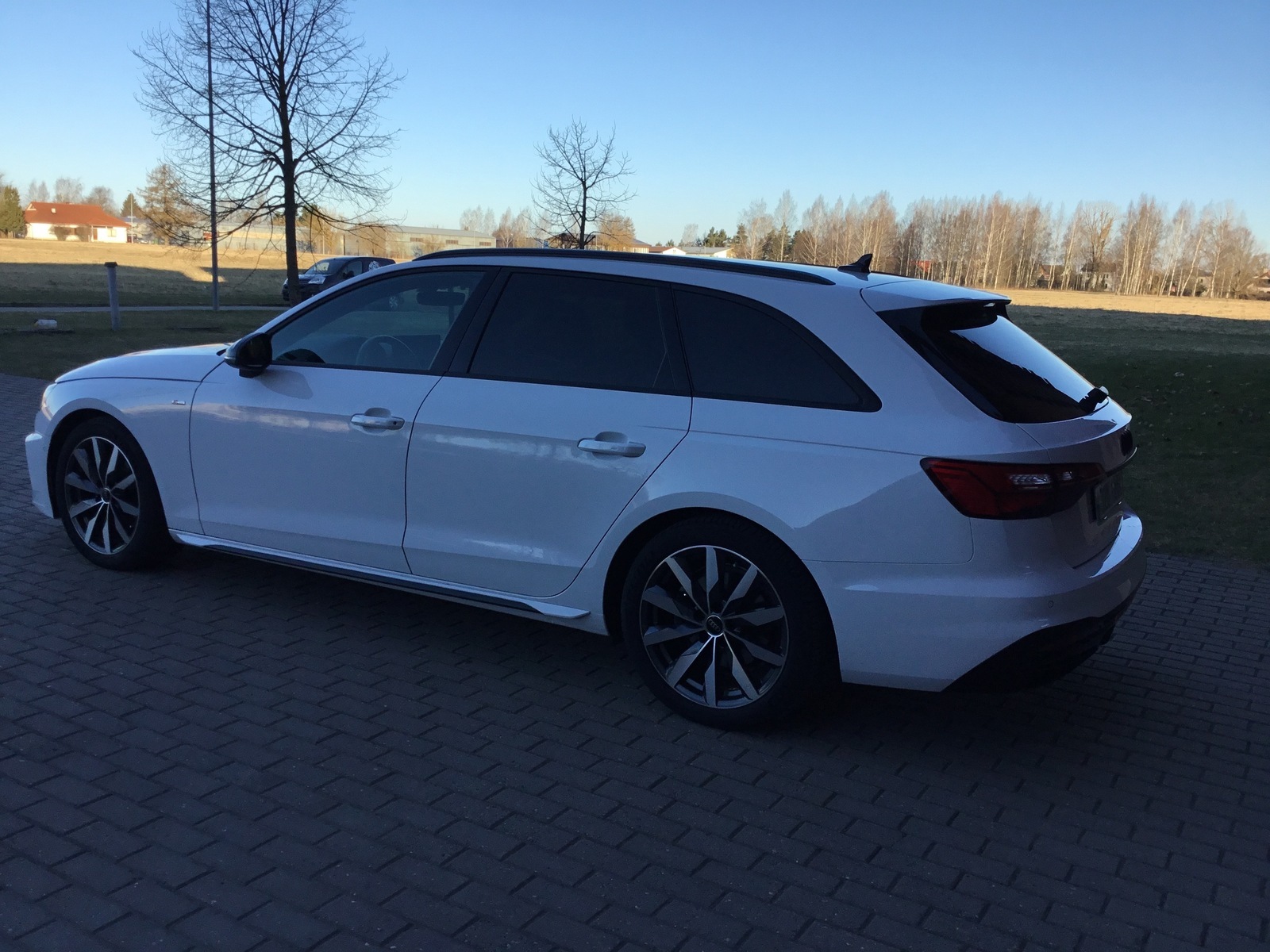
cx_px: 635
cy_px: 476
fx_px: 1137
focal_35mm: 31
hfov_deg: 58.4
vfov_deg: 45.4
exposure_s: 1/562
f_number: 2.4
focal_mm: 3.3
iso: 25
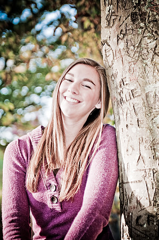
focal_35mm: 105
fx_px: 697
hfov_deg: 13.0
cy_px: 120
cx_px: 80
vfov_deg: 19.5
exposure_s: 1/125
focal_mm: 70
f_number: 2.8
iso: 100
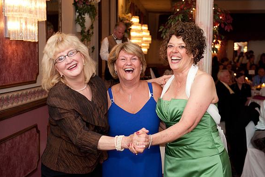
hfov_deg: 33.9
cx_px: 133
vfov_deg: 23.0
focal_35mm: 59
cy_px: 88
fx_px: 434
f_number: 5
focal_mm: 58
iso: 2500
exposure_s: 1/60
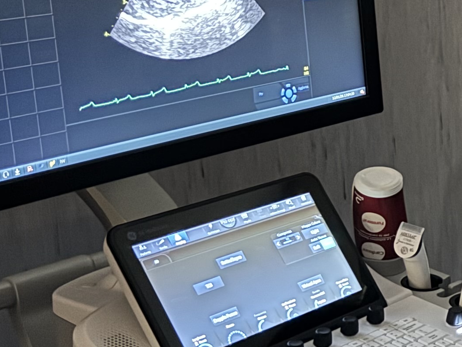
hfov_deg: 18.9
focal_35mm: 92
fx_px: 1228
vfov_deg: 16.0
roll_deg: +1.6
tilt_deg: -10.0
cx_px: 684
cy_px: 102
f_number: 1.78
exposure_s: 1/16
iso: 1600
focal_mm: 6.76
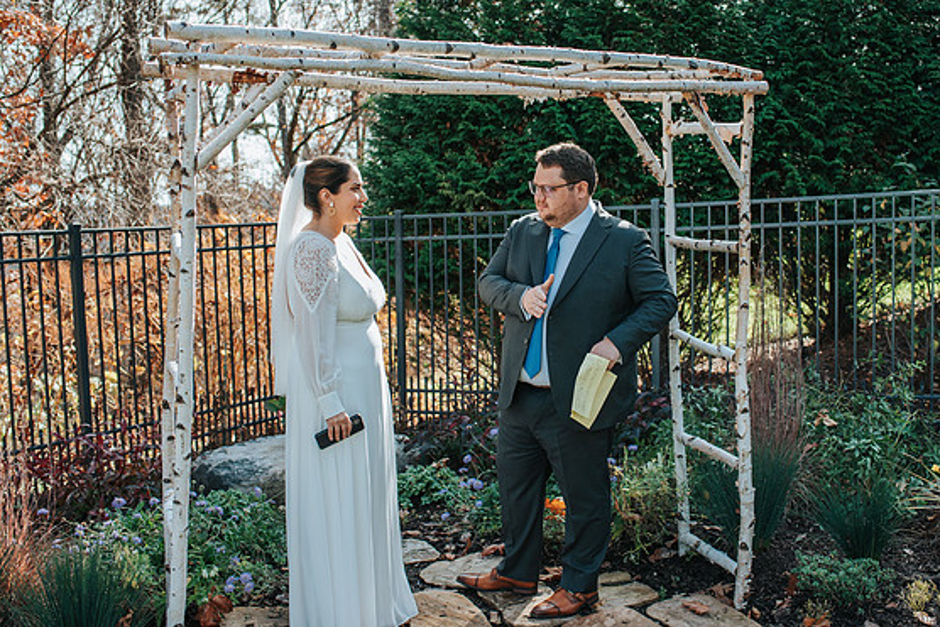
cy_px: 272
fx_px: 1071
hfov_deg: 47.3
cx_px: 530
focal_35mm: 41
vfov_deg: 32.6
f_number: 3.5
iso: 500
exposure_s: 1/1250
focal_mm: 35
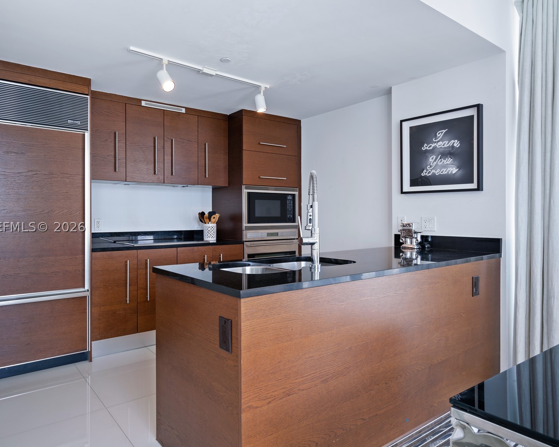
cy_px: 226
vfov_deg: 60.9
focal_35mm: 23
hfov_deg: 72.3
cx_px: 244
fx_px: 380
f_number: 8
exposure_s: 1/5
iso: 400
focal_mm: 20
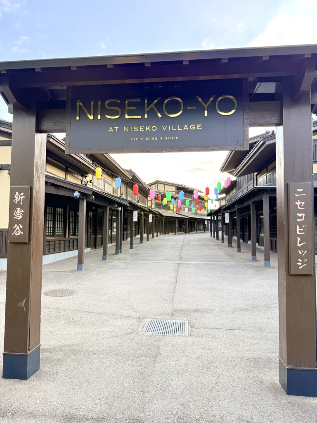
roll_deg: -0.7
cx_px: 158
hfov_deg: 56.8
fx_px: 293
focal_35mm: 24
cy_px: 212
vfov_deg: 71.6
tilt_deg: +4.0
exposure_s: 1/399
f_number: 1.78
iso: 100
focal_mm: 6.76
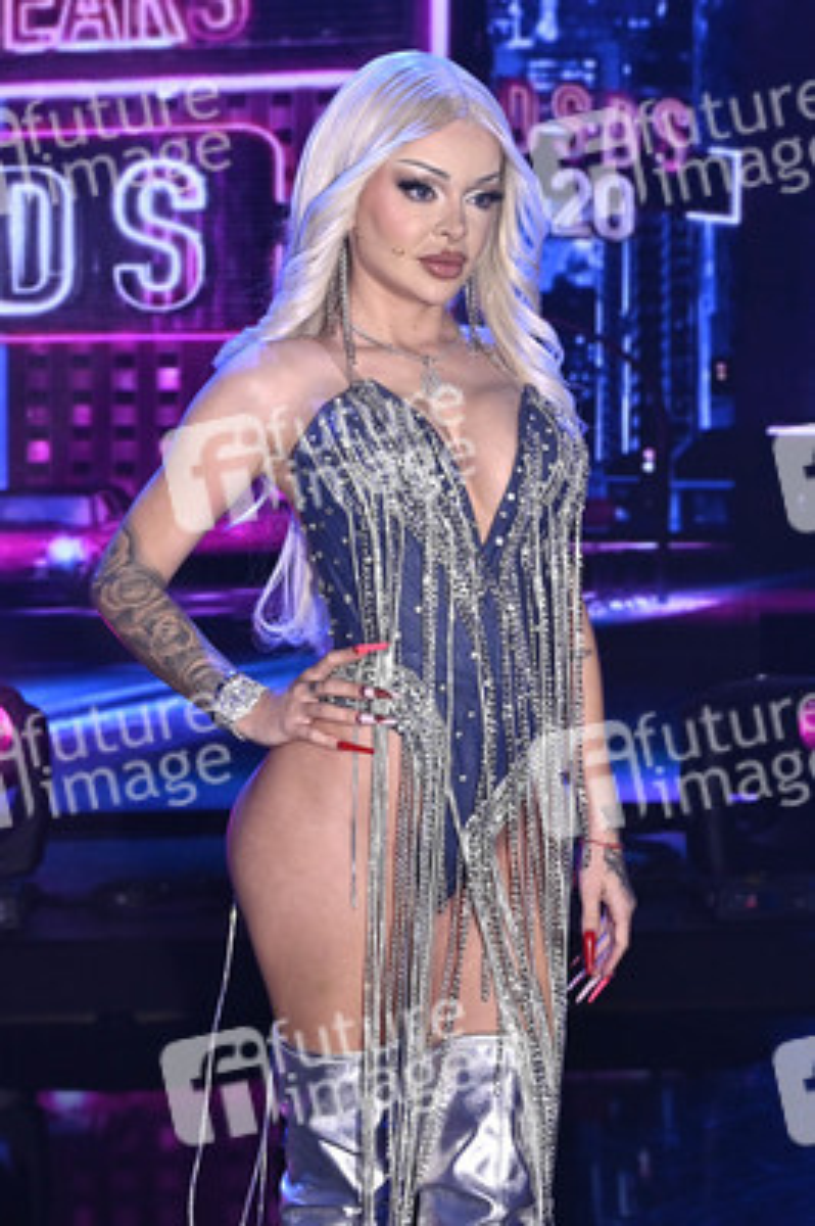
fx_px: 1327
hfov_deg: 34.2
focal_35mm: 39
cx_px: 408
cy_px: 613
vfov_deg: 49.6
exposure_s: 1/200
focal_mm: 39
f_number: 4.5
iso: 640
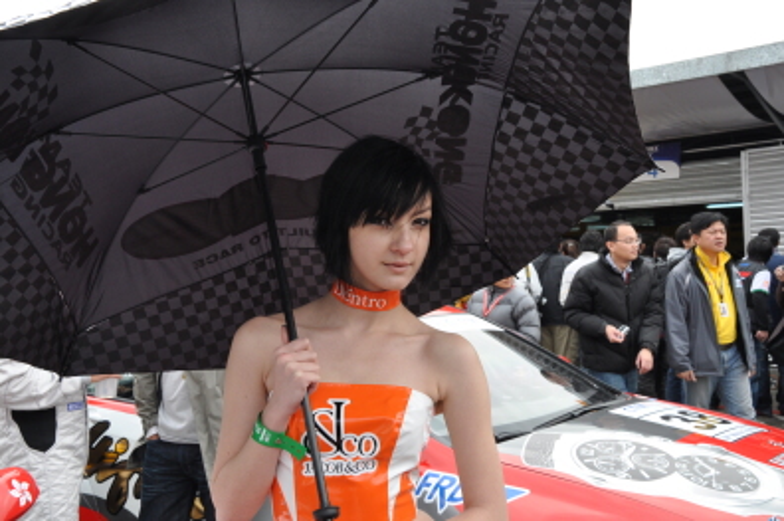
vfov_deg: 31.8
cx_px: 392
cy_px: 260
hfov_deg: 46.4
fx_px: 914
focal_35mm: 42
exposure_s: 1/200
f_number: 14
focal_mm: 28
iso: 640
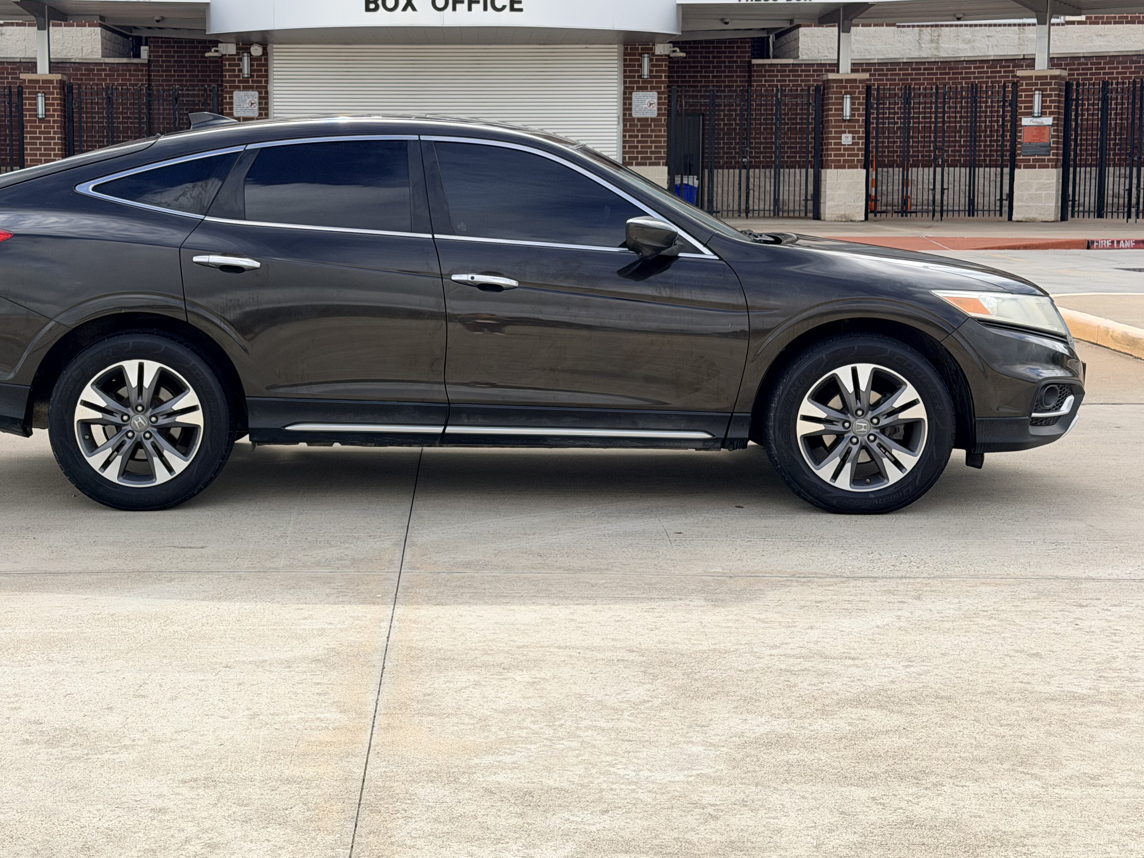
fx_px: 1983
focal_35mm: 60
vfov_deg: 24.4
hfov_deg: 32.1
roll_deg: +0.0
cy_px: 330
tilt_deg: -4.6
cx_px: 464
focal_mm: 6.76
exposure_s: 1/2577
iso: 64
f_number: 1.78
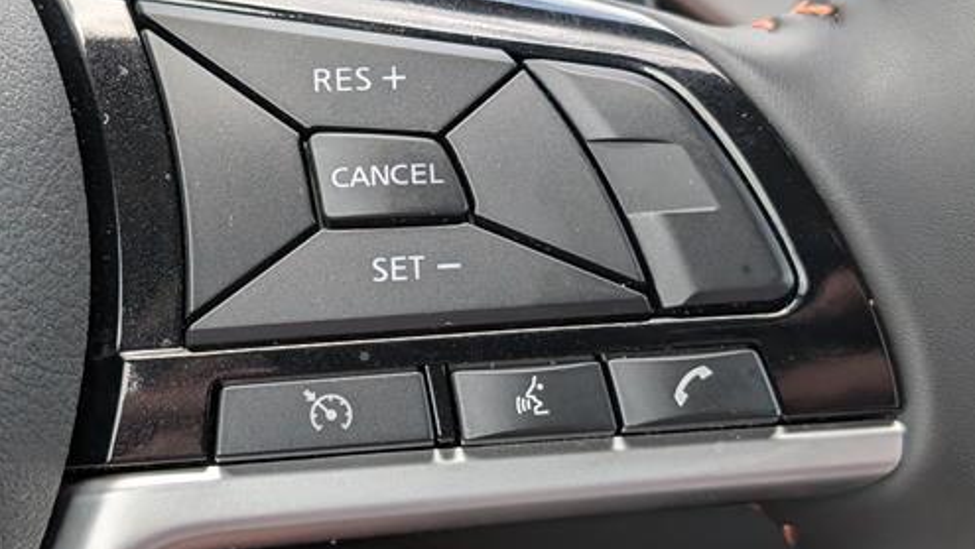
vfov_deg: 17.5
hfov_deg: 30.5
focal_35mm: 69
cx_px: 437
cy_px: 234
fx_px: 1785
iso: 388
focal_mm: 6.9
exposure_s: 1/1667
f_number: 1.68
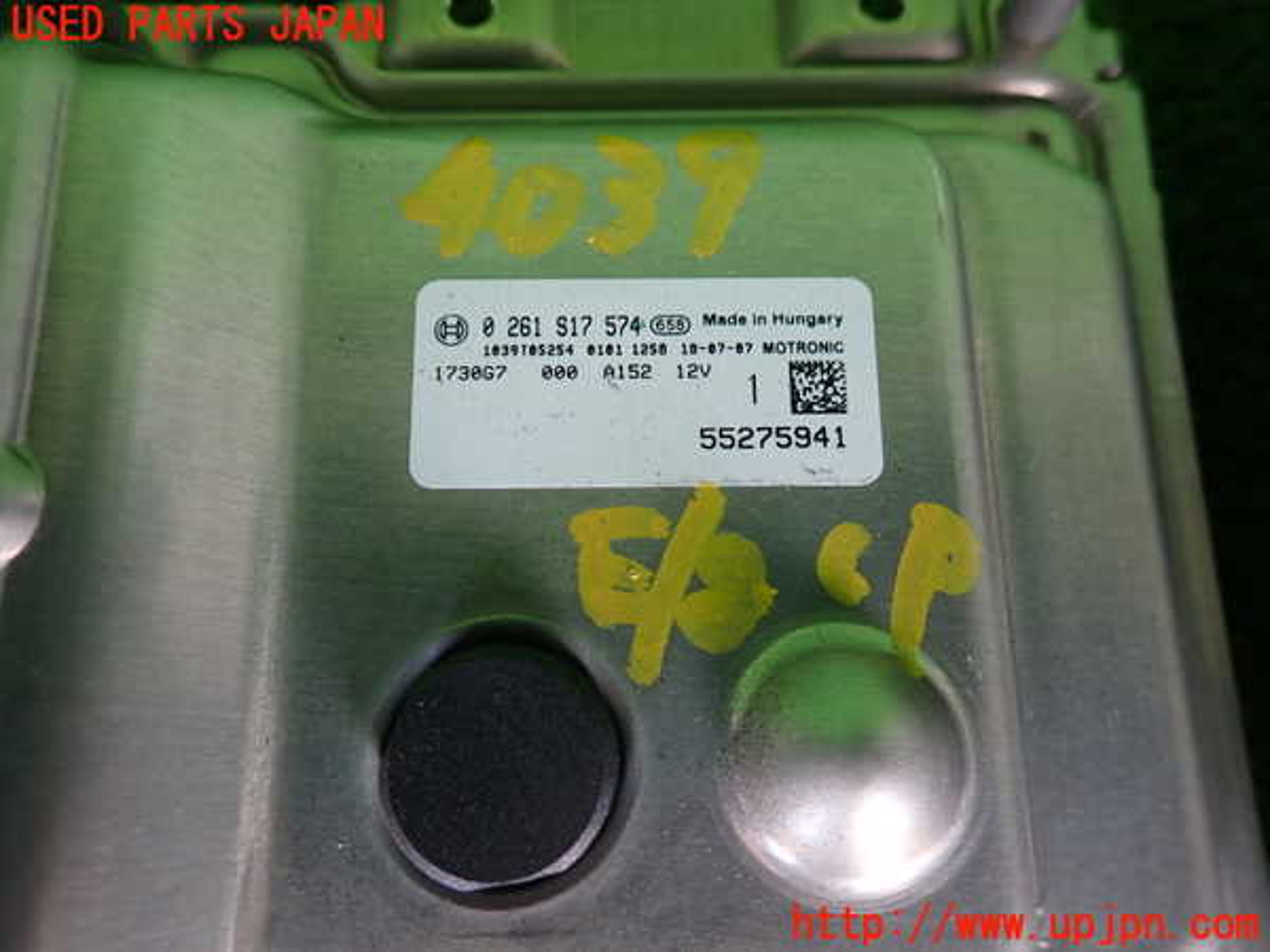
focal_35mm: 25
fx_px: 917
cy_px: 476
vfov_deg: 54.9
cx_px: 635
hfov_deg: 69.4
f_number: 2
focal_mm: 4.5
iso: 200
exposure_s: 1/60
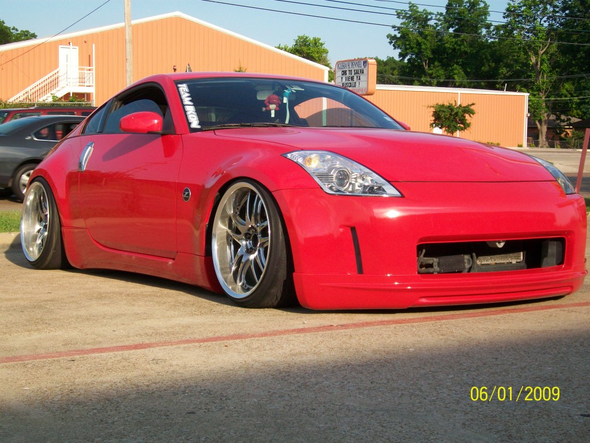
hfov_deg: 31.2
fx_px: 1057
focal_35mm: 62
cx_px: 295
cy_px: 222
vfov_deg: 23.7
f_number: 4.1
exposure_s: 1/400
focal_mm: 11
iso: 64
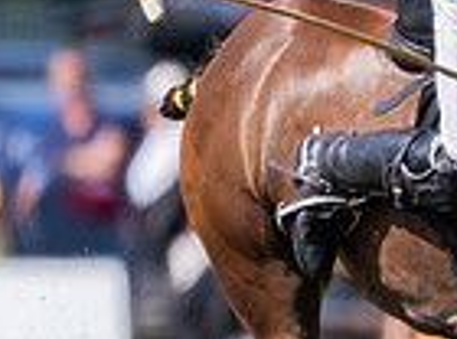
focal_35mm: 3435
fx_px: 45194
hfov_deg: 0.6
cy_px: 383
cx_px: 950
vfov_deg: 0.4
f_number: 4
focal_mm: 500
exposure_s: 1/4000
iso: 320
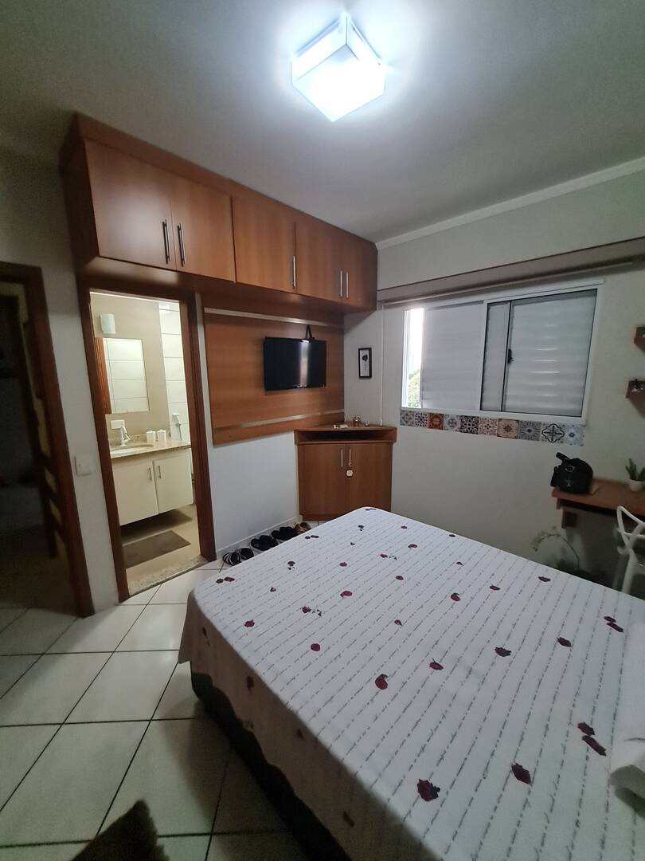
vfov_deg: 106.2
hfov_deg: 89.9
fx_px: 323
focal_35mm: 13
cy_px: 430
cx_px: 322
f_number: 2.2
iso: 640
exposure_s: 1/30
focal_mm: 1.74
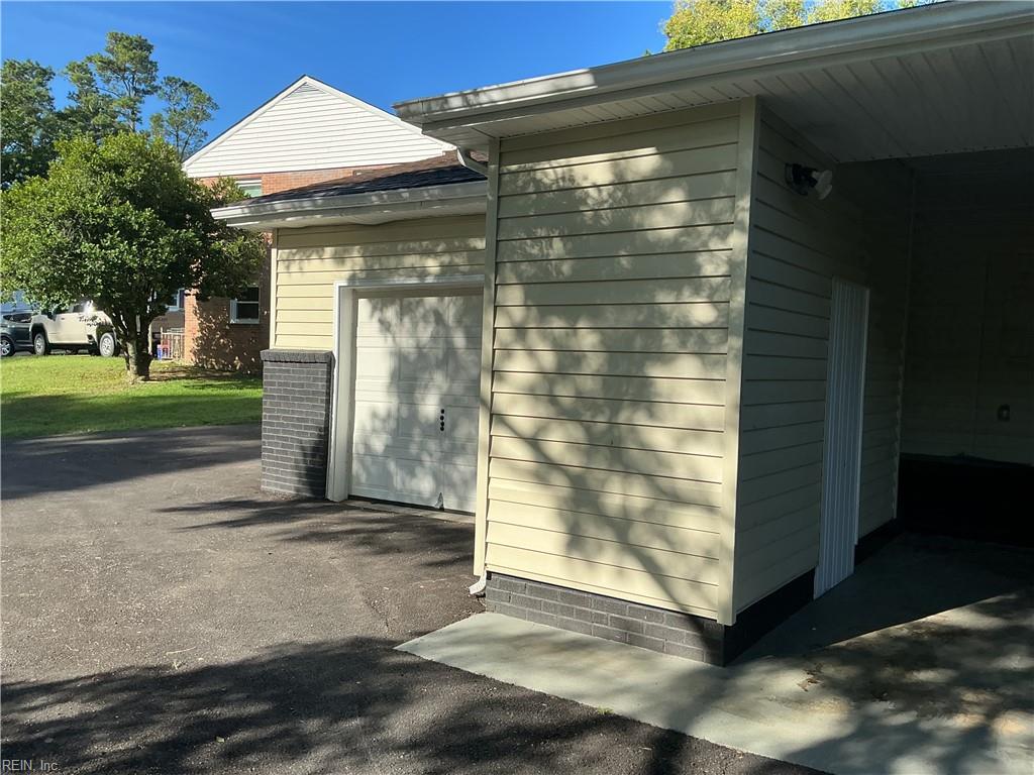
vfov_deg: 48.2
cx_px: 517
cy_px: 388
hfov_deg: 61.7
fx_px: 866
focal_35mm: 29
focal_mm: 3
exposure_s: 1/883
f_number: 1.8
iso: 25
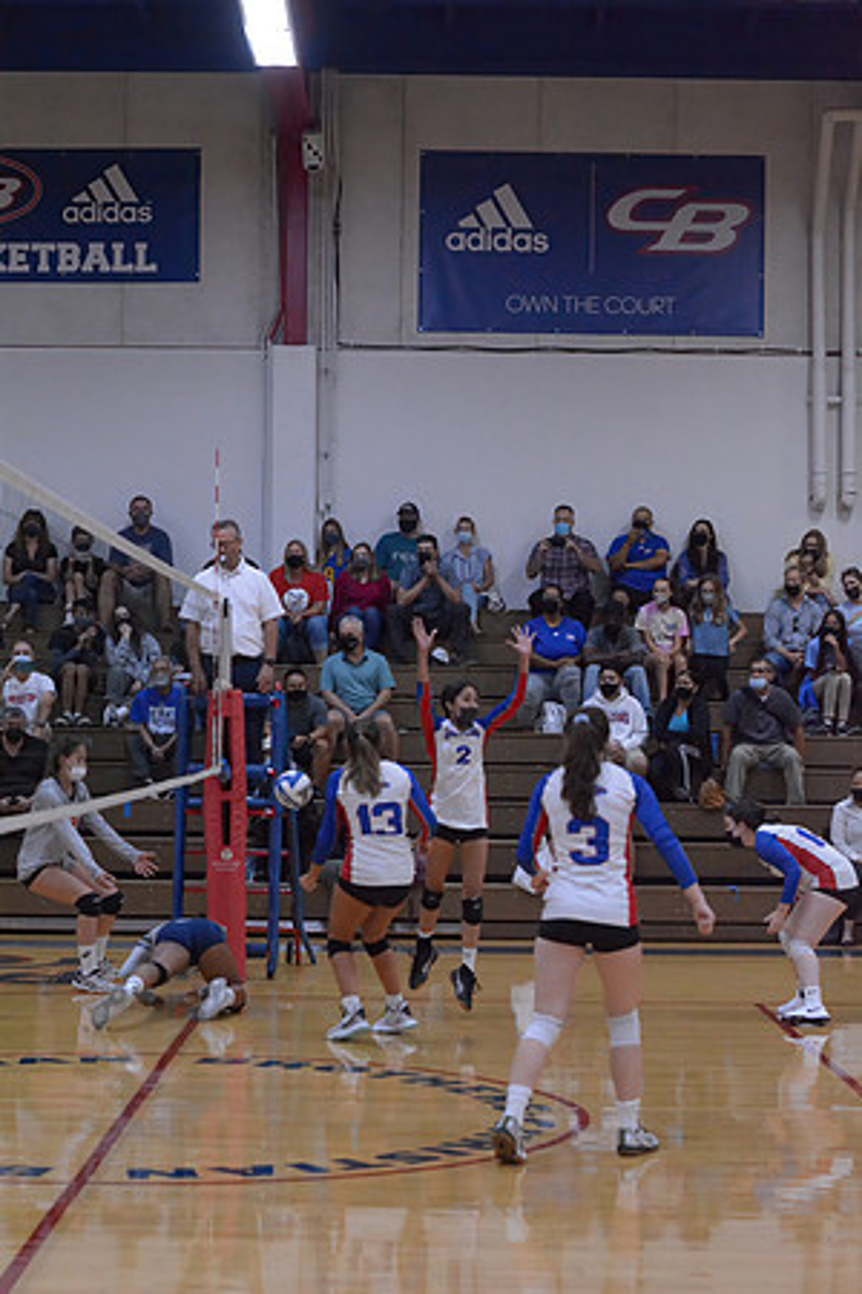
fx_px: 2694
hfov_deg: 18.2
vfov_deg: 27.0
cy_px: 647
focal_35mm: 75
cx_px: 431
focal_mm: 50
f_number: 3.5
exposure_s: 1/640
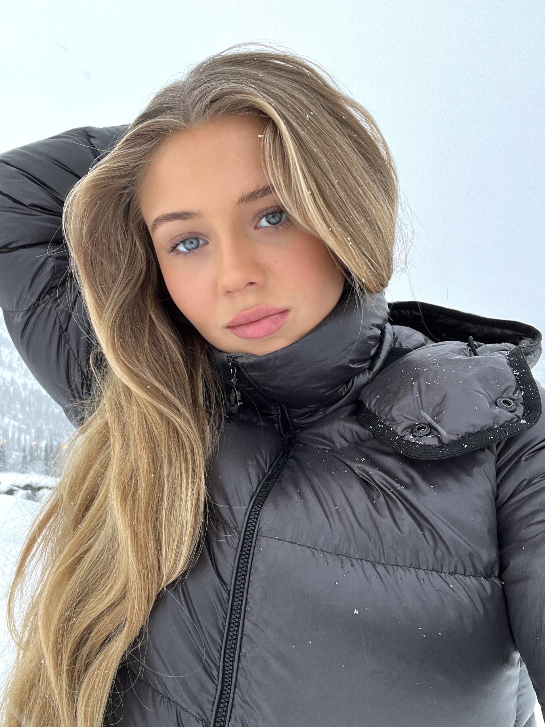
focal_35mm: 30
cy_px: 364
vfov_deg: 60.0
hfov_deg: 46.8
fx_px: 630
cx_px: 272
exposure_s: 1/121
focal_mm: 2.71
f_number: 2.2
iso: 40
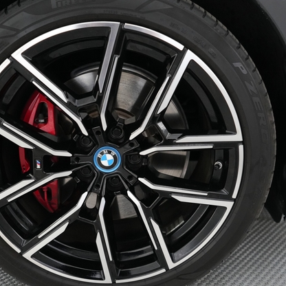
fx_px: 318
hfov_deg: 48.4
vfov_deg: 48.5
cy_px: 144
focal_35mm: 34
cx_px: 129
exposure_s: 1/160
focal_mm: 26
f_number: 2.8
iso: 5000
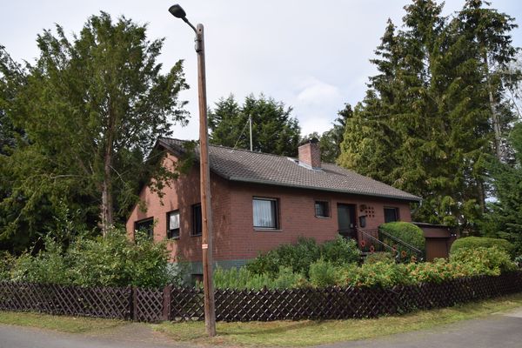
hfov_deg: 67.4
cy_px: 174
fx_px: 391
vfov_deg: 47.9
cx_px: 261
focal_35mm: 27
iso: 100
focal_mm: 18
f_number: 7.1
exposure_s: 1/200
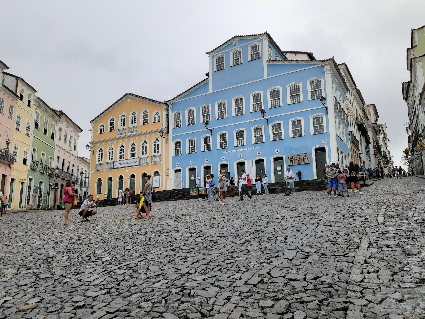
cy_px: 160
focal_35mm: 27
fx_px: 331
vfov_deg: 51.4
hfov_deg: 65.3
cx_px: 212
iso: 40
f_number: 1.9
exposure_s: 1/236
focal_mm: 3.6
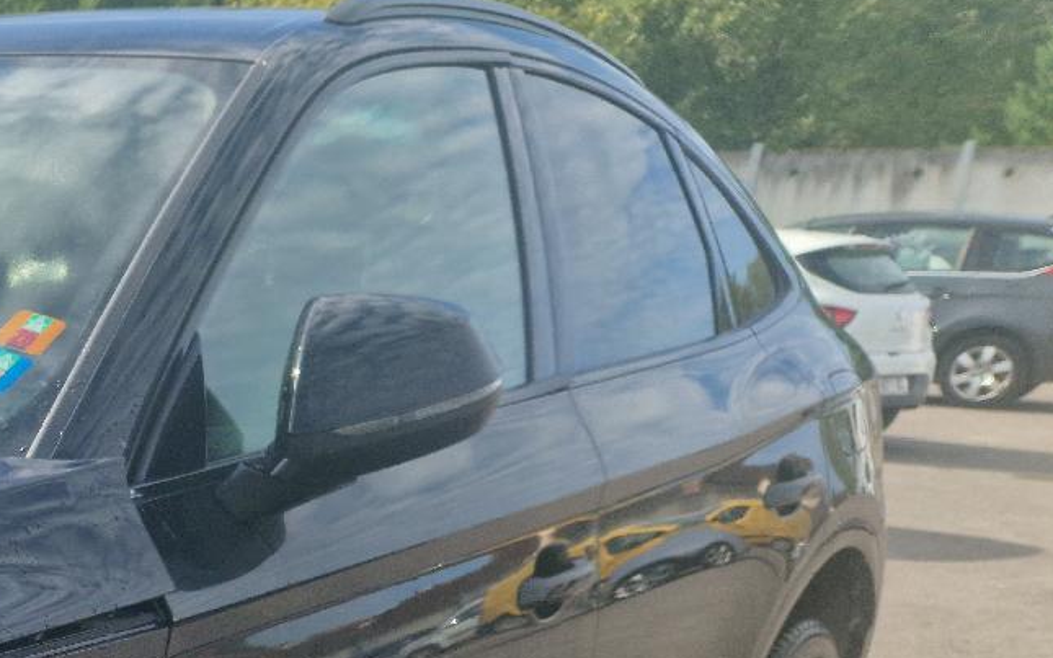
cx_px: -411
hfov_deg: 25.0
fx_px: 1951
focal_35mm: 68
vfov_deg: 17.5
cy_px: 934
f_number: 1.8
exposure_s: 1/714
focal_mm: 5.4
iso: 50
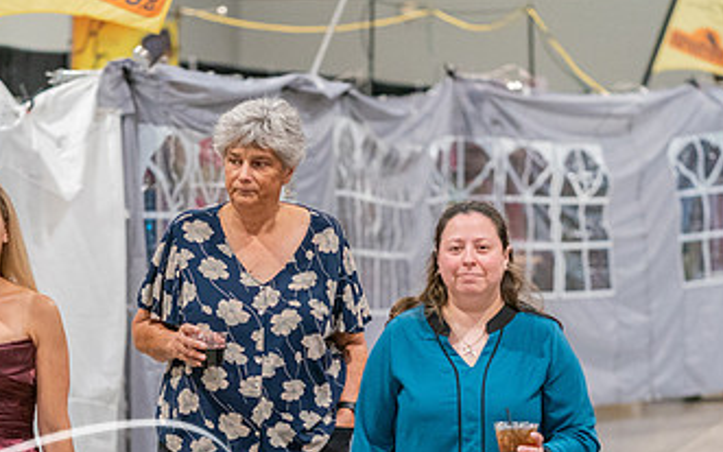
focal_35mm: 161
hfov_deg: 13.0
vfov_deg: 8.1
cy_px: 344
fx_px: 3173
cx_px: 269
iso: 6400
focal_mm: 90
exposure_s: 1/250
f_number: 2.8
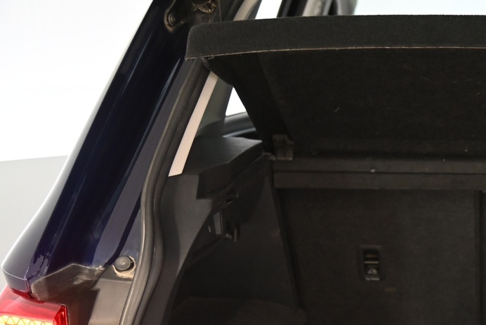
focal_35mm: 75
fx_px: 1013
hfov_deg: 24.8
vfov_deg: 17.7
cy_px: 338
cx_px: 553
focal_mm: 32
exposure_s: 1/40
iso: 2000
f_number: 4
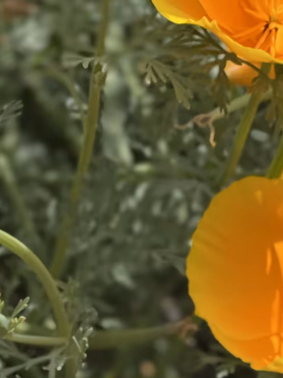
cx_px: 225
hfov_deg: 7.6
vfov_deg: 9.8
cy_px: 568
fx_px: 2138
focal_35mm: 196
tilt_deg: -53.5
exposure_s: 1/619
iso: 32
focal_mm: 7.5
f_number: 2.2
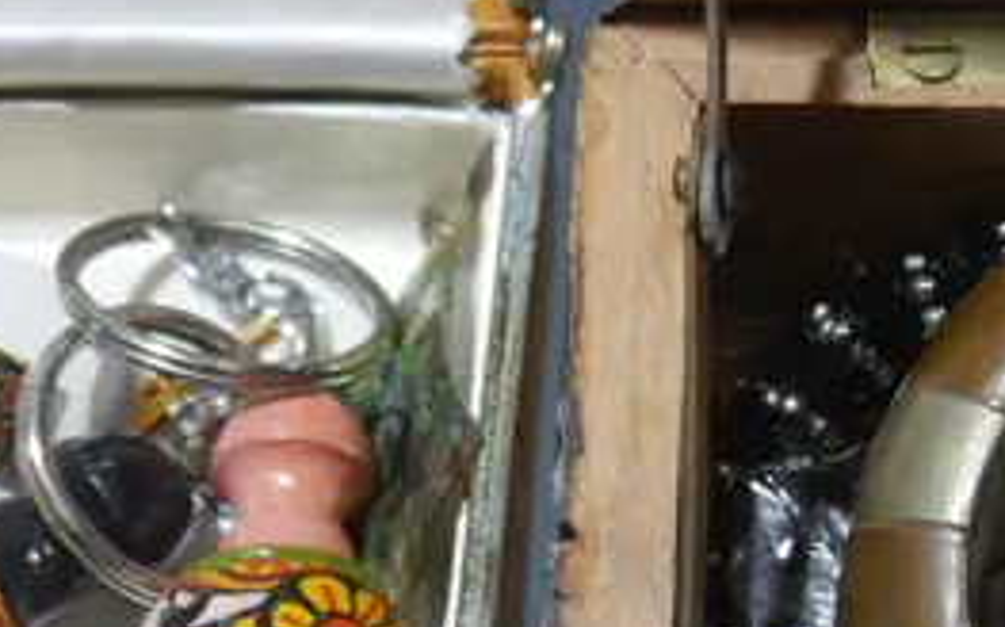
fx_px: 4297
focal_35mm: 157
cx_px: 1135
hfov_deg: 13.1
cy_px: 344
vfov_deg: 8.3
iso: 250
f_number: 4.1
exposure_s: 1/60
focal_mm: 19
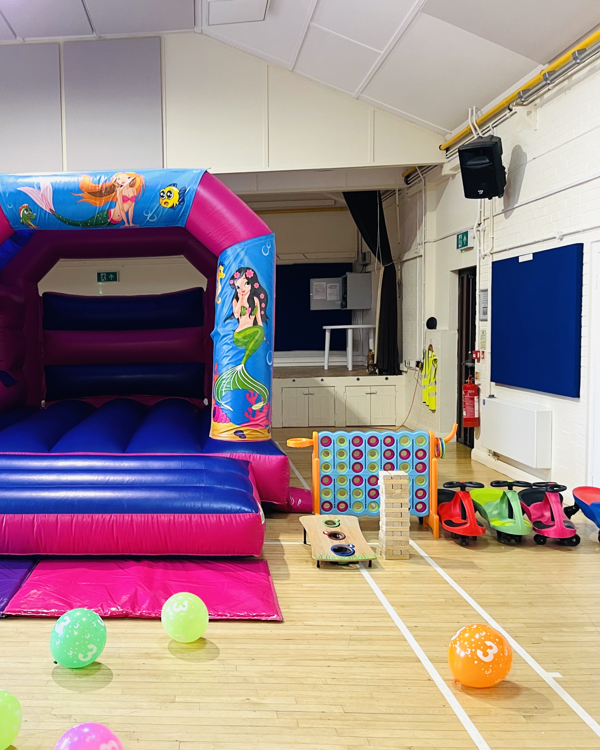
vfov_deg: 54.2
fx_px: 732
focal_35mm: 33
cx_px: 141
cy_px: 378
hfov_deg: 43.0
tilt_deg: -4.7
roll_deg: +1.2
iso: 160
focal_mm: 5.1
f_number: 1.6
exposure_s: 1/50
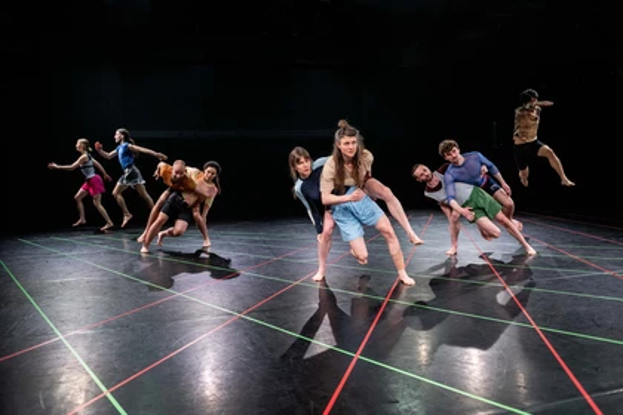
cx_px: 312
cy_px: 208
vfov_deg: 41.1
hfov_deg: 58.7
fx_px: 554
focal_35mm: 32
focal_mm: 32
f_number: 2.8
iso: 1600
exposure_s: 1/500
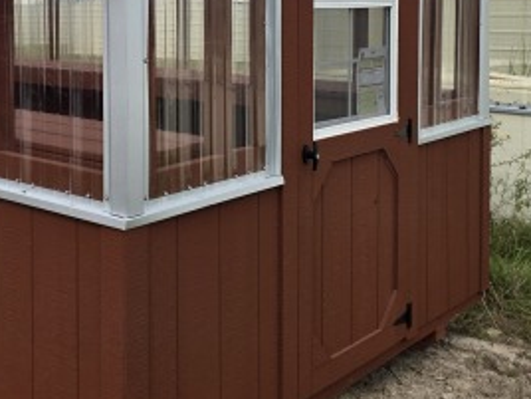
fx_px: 844
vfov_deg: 25.7
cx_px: 131
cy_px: 36
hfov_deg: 34.2
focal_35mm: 55
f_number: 1.7
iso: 80
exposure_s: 1/4650
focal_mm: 6.3
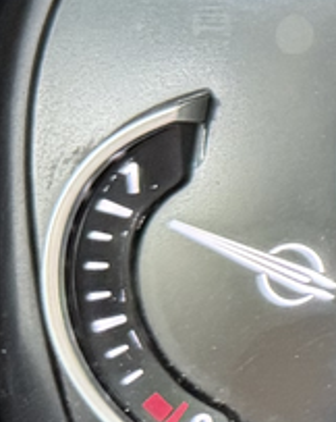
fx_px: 2054
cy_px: 9
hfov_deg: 7.4
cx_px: 1226
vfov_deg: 11.6
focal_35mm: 165
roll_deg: -1.5
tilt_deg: -14.1
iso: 800
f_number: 1.78
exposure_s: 1/46
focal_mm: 6.76
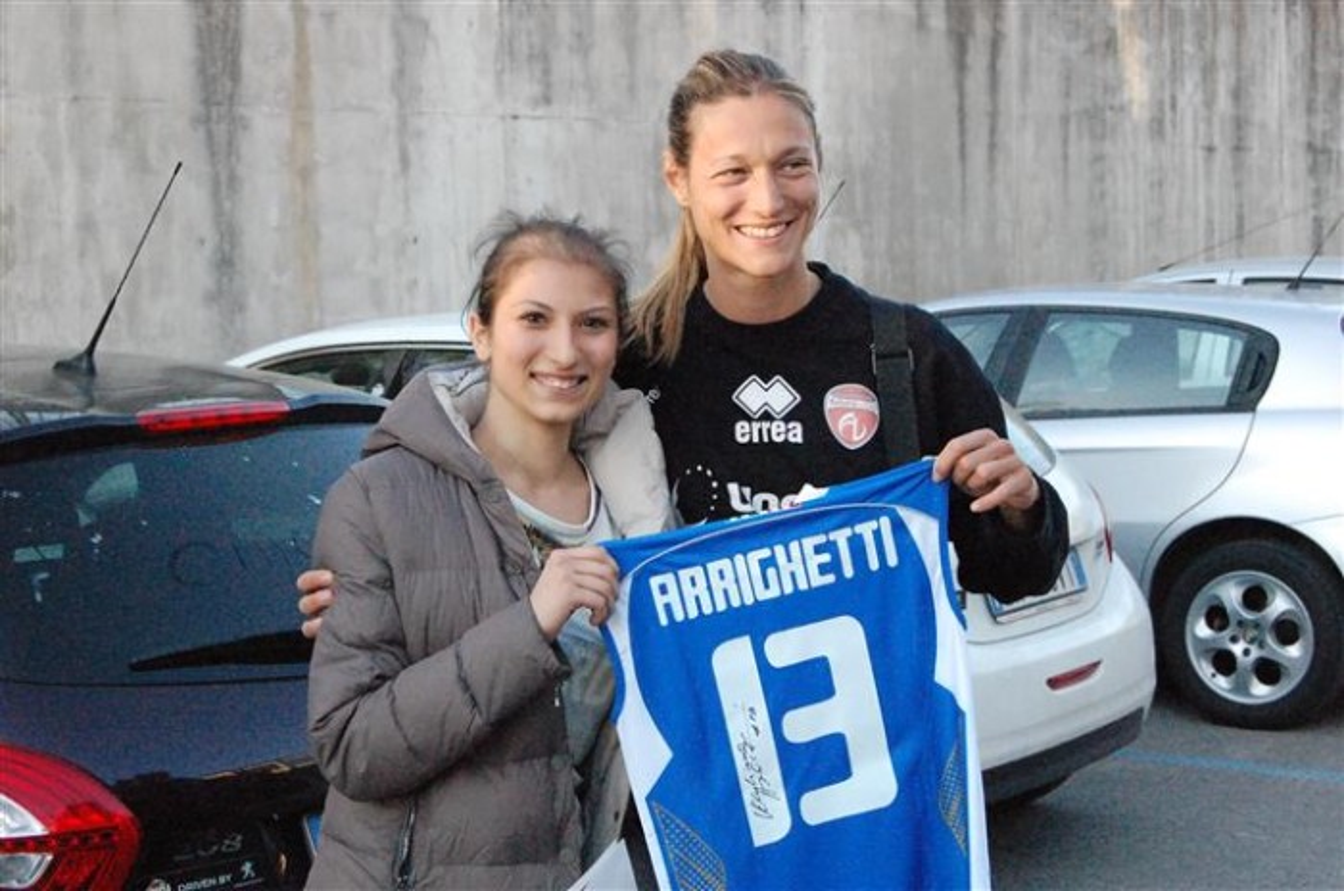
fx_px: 2515
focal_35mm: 68
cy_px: 446
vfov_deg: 20.1
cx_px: 672
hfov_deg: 29.9
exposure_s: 1/400
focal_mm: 45
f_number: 10
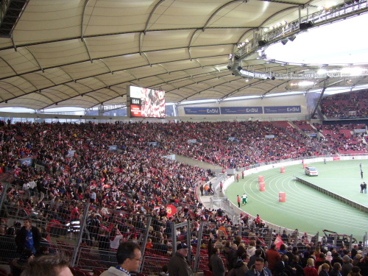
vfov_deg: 40.7
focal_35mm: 35
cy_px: 138
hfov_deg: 52.6
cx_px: 184
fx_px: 372
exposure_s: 1/60
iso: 200
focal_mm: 5.8
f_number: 2.8
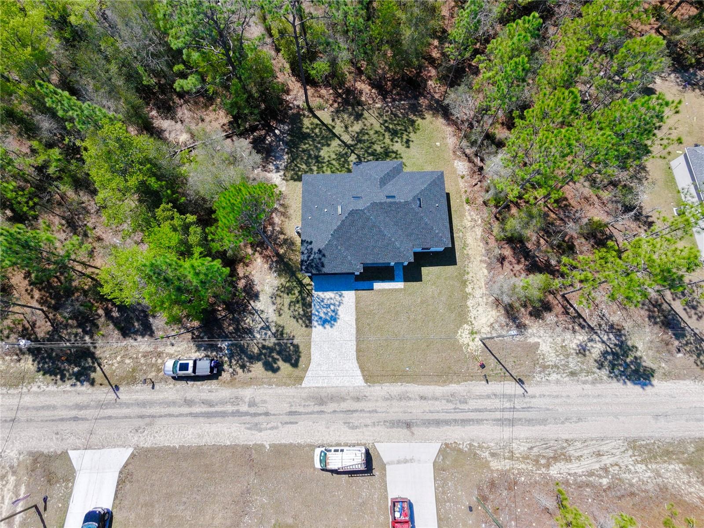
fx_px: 325
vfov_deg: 78.1
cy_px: 264
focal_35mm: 16
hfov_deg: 94.5
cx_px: 352
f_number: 2.2
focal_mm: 3.05
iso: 400
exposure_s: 1/2000
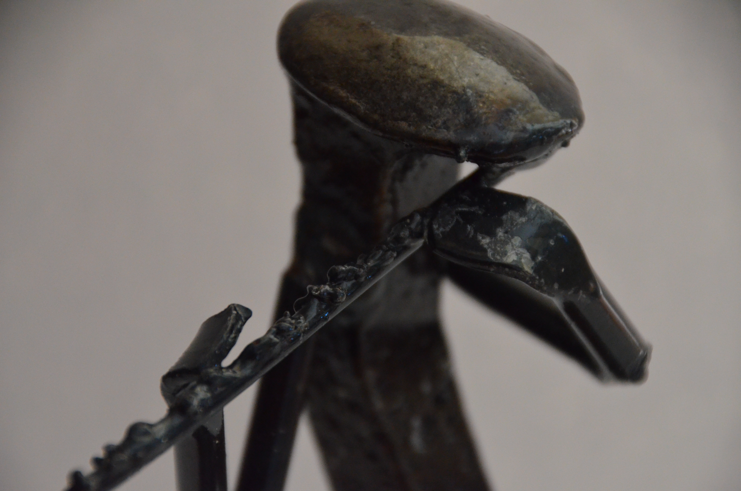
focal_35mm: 405
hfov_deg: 5.1
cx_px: 370
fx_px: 8319
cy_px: 246
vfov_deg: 3.4
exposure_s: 1/125
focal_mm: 270
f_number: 6.3
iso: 3200
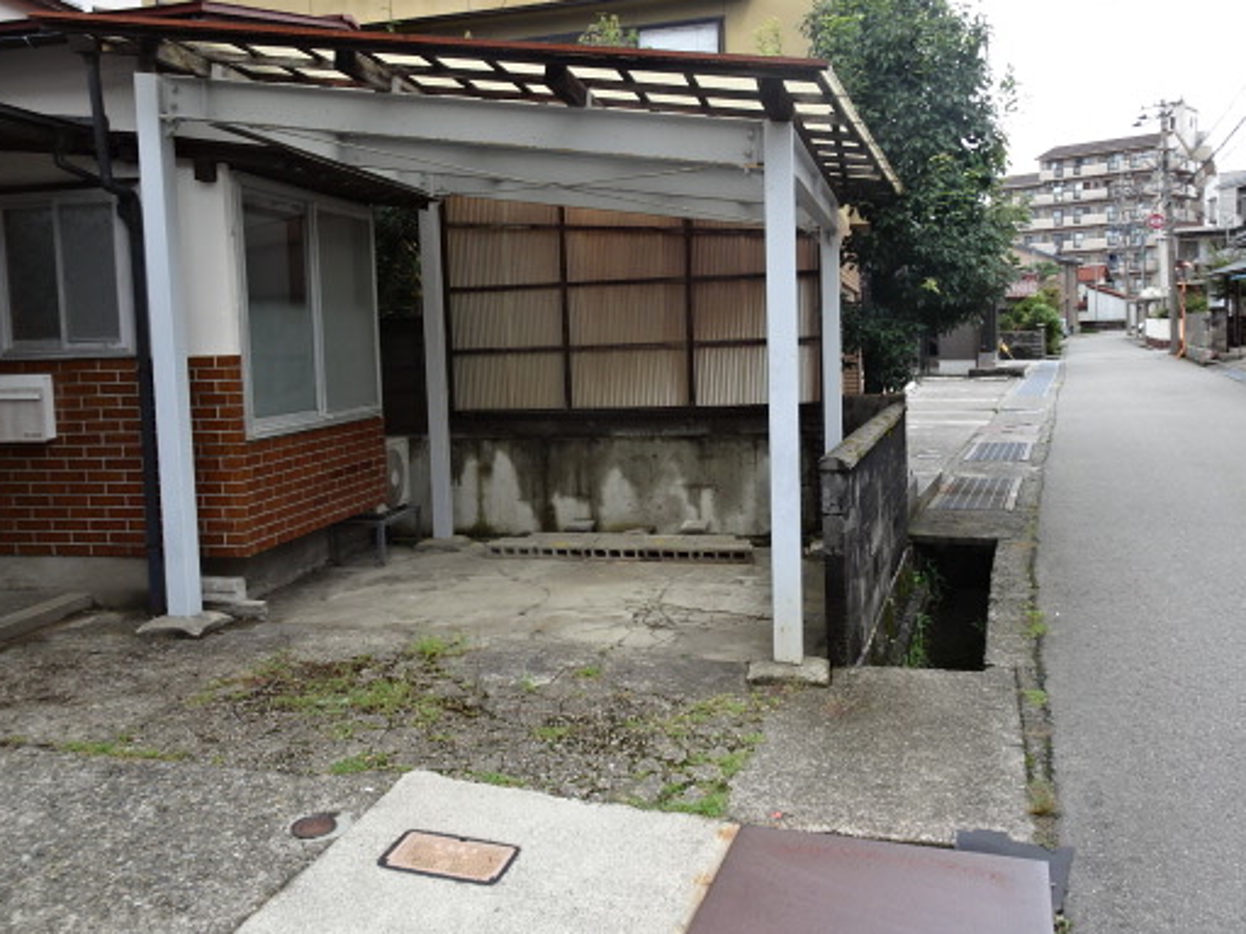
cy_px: 421
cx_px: 586
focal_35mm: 30
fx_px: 1080
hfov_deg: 59.9
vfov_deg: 46.7
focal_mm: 4.1
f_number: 3.5
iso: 80
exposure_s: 1/160
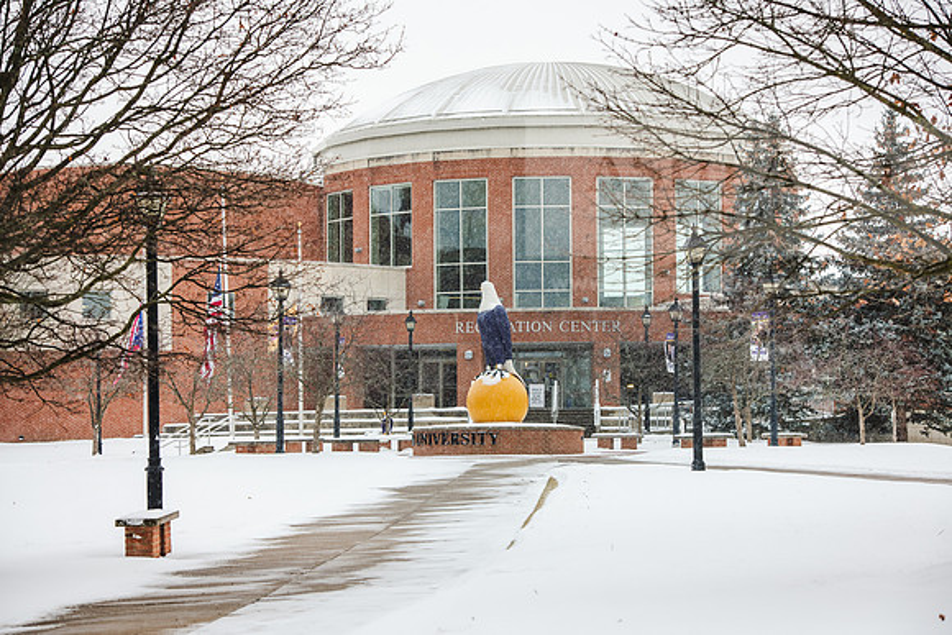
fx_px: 2645
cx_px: 476
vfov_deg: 13.7
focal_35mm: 100
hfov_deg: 20.4
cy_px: 318
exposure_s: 1/160
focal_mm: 100
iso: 320
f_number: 5.6
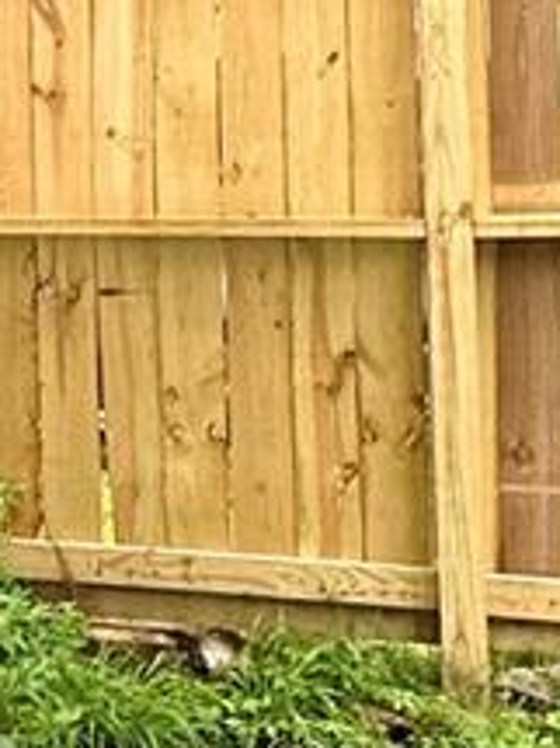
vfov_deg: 19.5
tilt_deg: -1.6
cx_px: -730
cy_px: 164
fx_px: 2159
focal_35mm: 100
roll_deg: +1.8
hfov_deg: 12.2
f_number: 2.2
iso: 125
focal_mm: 2.22
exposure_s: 1/99
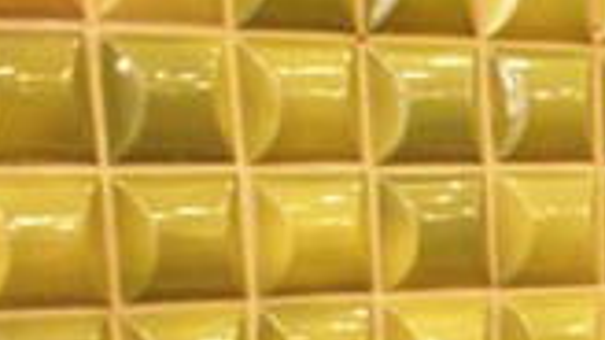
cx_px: 1276
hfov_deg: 13.4
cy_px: 735
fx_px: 2148
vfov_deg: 8.5
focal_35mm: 134
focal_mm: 20
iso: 1600
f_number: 4
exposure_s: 1/10
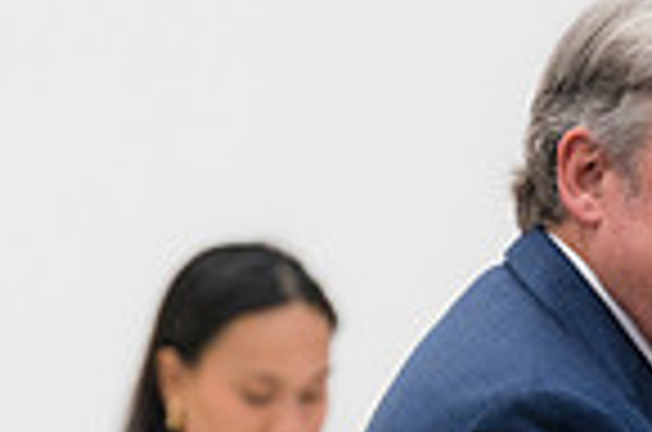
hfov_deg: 2.3
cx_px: -49
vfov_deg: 1.5
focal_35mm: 901
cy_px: 274
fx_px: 16282
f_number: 4
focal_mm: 150
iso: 900
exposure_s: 1/160
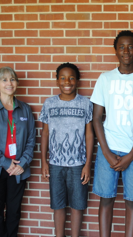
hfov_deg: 24.0
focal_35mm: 48
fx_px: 301
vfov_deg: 42.9
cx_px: 129
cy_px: 121
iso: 200
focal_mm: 20
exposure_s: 1/80
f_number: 4.5
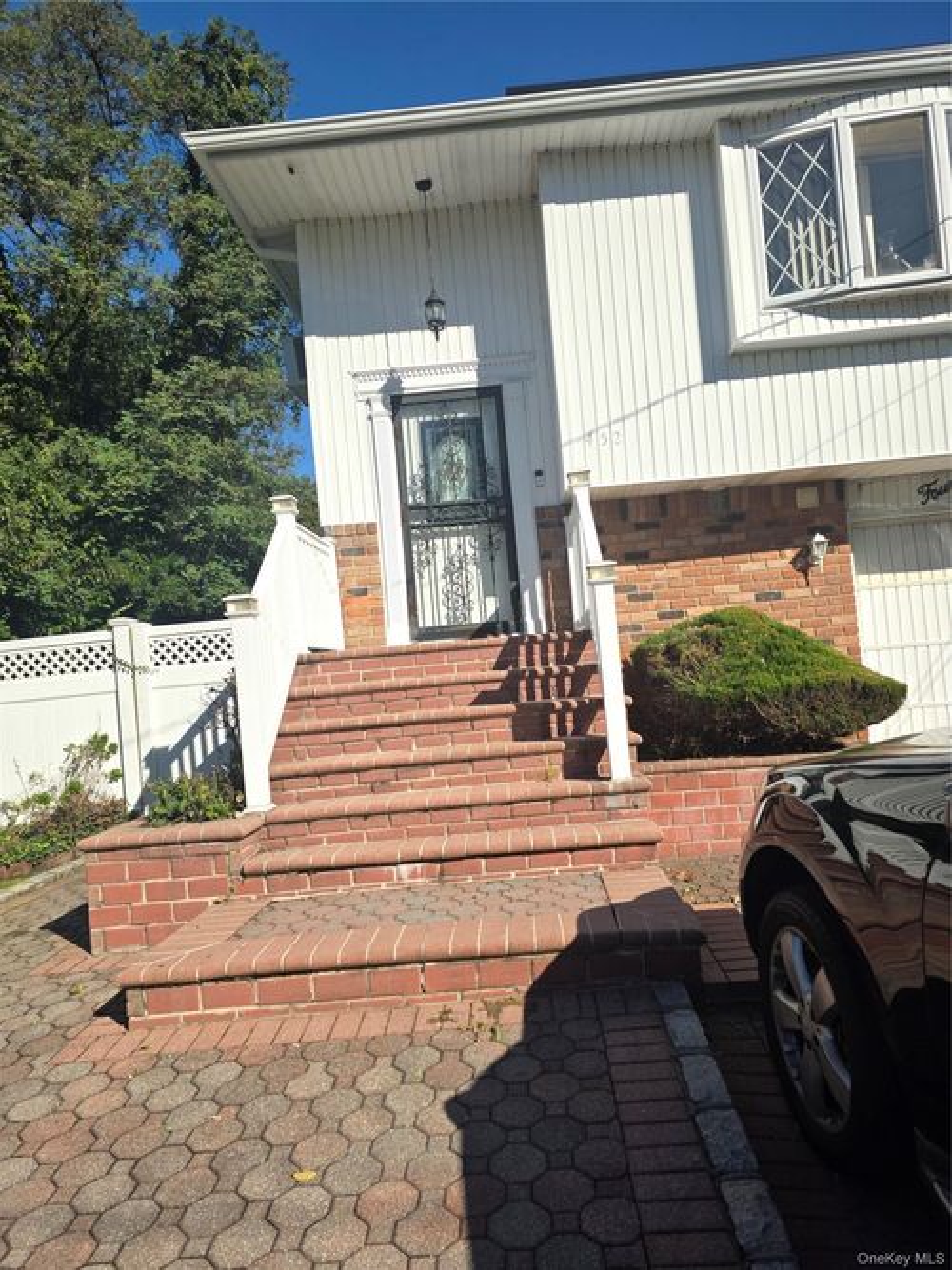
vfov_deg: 73.9
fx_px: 844
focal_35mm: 23
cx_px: 476
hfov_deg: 58.9
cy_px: 635
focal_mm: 6.3
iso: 80
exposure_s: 1/5153
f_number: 1.7
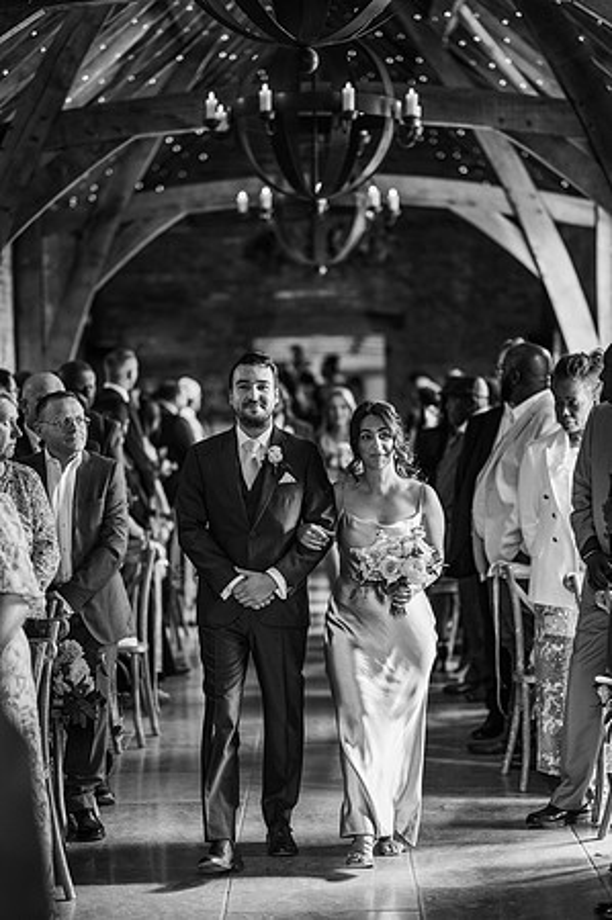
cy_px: 460
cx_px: 306
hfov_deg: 16.0
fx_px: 2172
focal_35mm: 85
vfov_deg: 23.9
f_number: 1.8
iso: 800
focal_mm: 85
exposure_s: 1/200
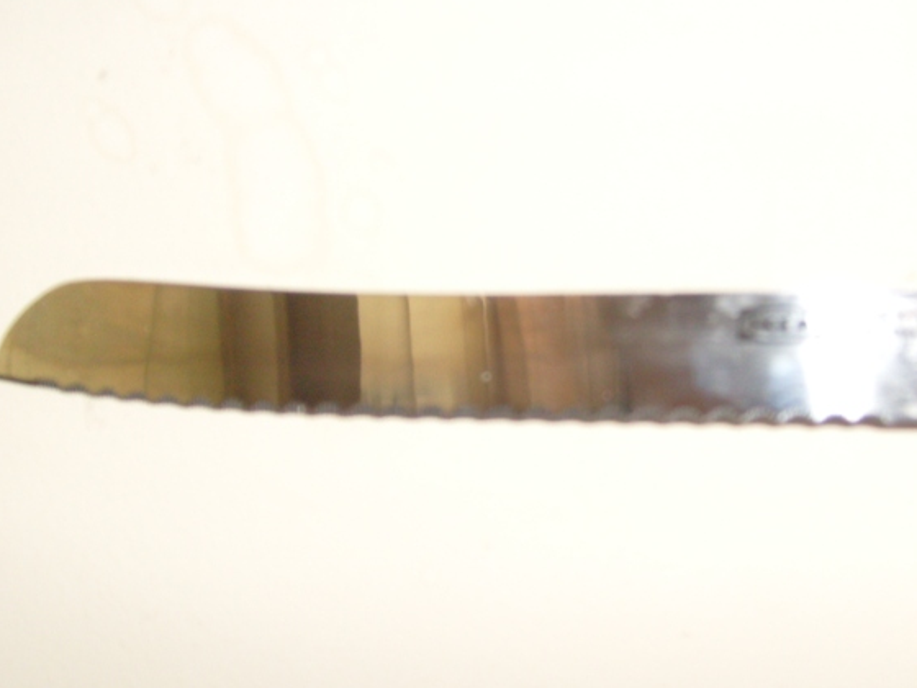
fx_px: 1325
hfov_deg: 38.0
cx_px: 573
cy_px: 342
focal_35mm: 50
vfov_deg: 29.1
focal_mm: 5.8
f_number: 2.8
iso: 100
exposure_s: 1/45
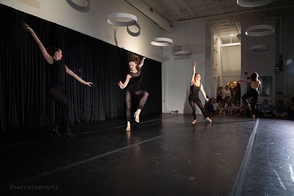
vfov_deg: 46.4
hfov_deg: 65.5
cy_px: 98
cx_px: 147
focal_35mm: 28
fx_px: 229
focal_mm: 28
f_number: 4
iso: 6400
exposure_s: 1/400
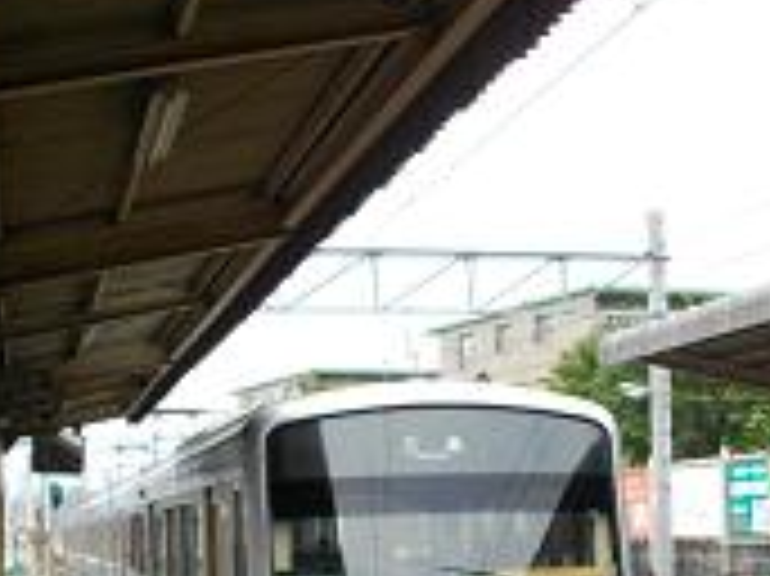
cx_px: 466
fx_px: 1623
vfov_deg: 19.8
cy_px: 518
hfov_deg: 26.6
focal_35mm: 73
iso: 100
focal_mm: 5.7
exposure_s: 1/500
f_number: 2.9
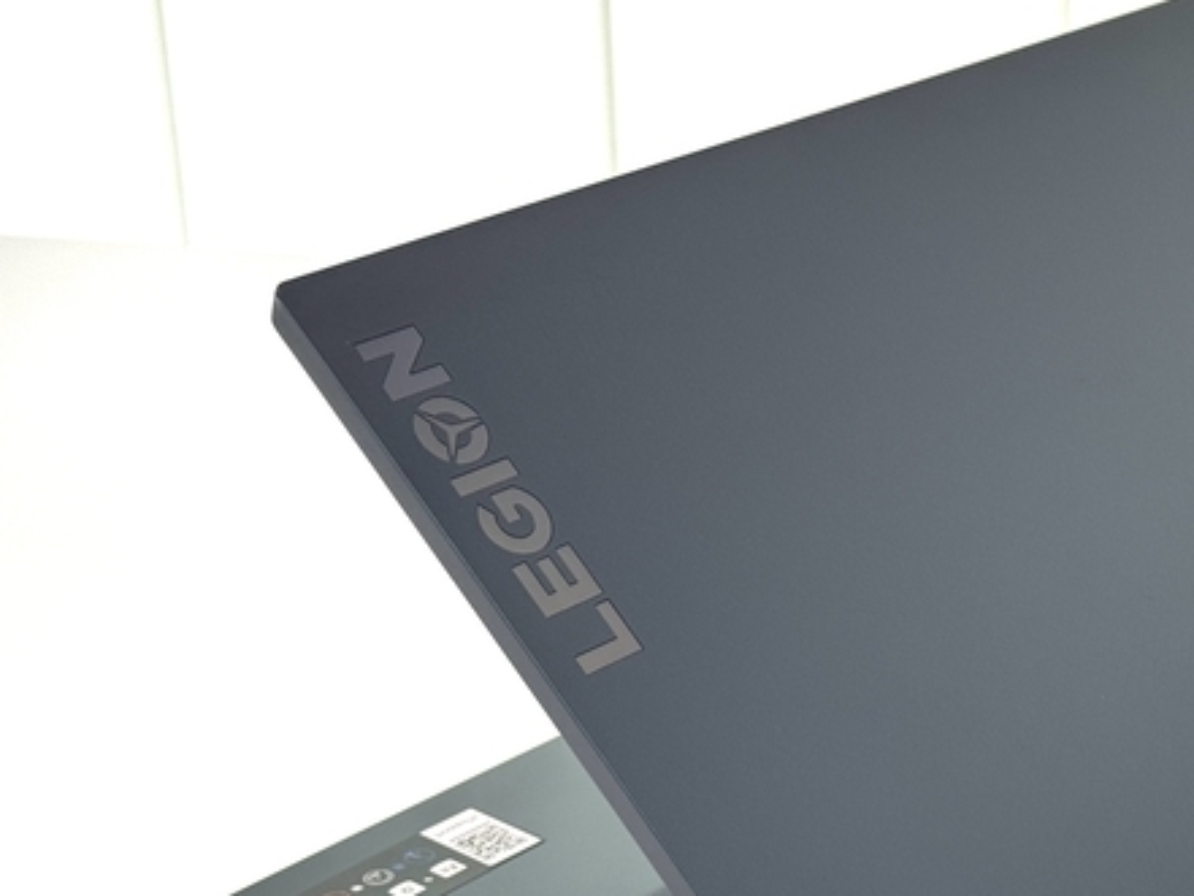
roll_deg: +0.4
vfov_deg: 16.9
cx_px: 1004
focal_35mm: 87
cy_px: 644
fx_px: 3002
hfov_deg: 22.1
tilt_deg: -25.4
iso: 64
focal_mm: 6.76
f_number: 1.78
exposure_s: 1/121
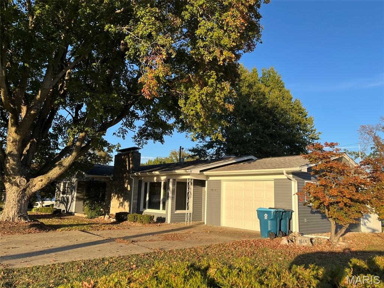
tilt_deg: +9.5
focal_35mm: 26
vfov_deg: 53.1
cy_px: 144
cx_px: 192
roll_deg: -1.7
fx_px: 288
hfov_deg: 67.3
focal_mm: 5.1
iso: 50
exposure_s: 1/1355
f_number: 1.6
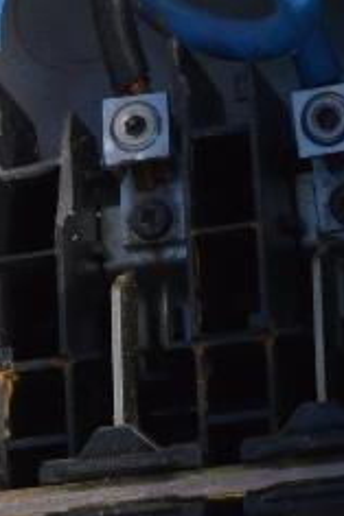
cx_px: -239
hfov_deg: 4.2
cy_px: 870
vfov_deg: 6.2
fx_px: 4665
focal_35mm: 325
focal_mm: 34
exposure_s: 1/200
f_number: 7.1
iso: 100
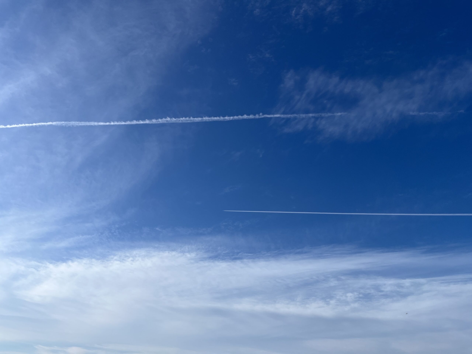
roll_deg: -4.5
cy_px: 177
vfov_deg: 53.1
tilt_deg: +33.6
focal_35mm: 26
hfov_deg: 67.3
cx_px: 236
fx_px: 355
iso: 50
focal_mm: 5.1
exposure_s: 1/4651
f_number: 1.6
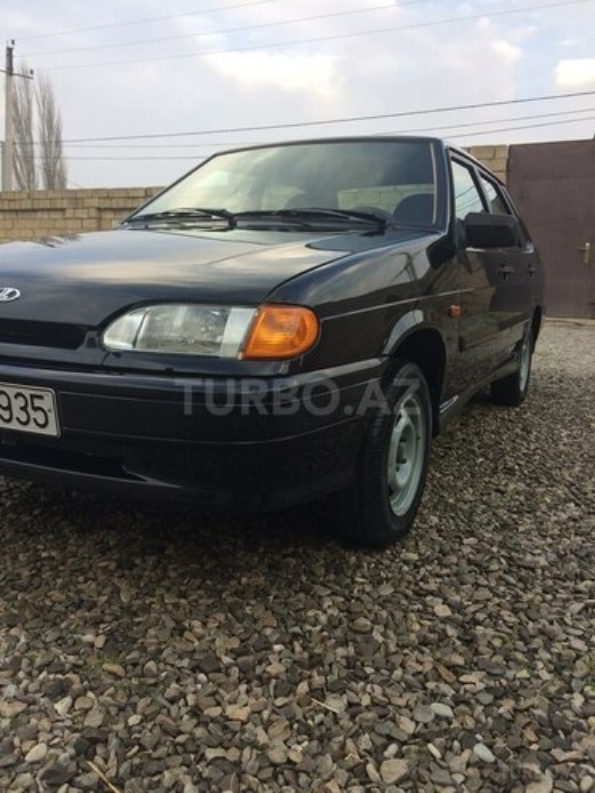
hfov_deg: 48.2
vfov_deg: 61.7
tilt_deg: -11.4
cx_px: 298
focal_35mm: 29
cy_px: 396
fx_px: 665
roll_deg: -0.5
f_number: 2.2
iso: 32
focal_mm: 4.15
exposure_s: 1/161
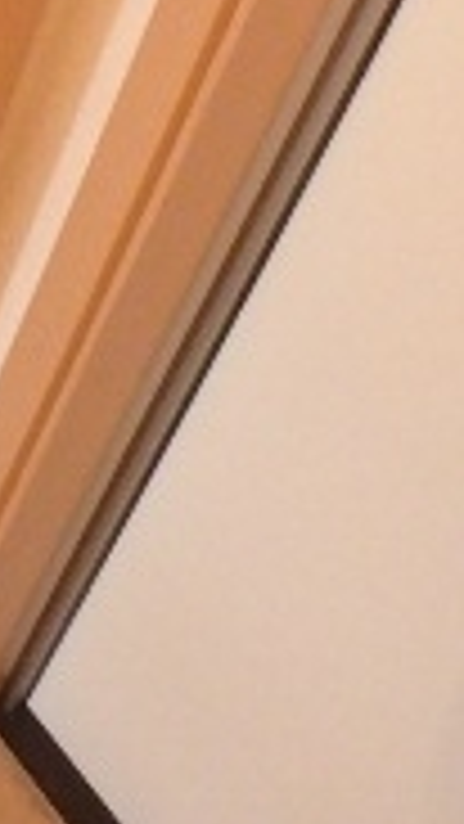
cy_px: -180
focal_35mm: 80
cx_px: -752
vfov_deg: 24.0
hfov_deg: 11.5
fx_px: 1749
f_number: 3.5
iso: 640
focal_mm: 3.7
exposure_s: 1/30
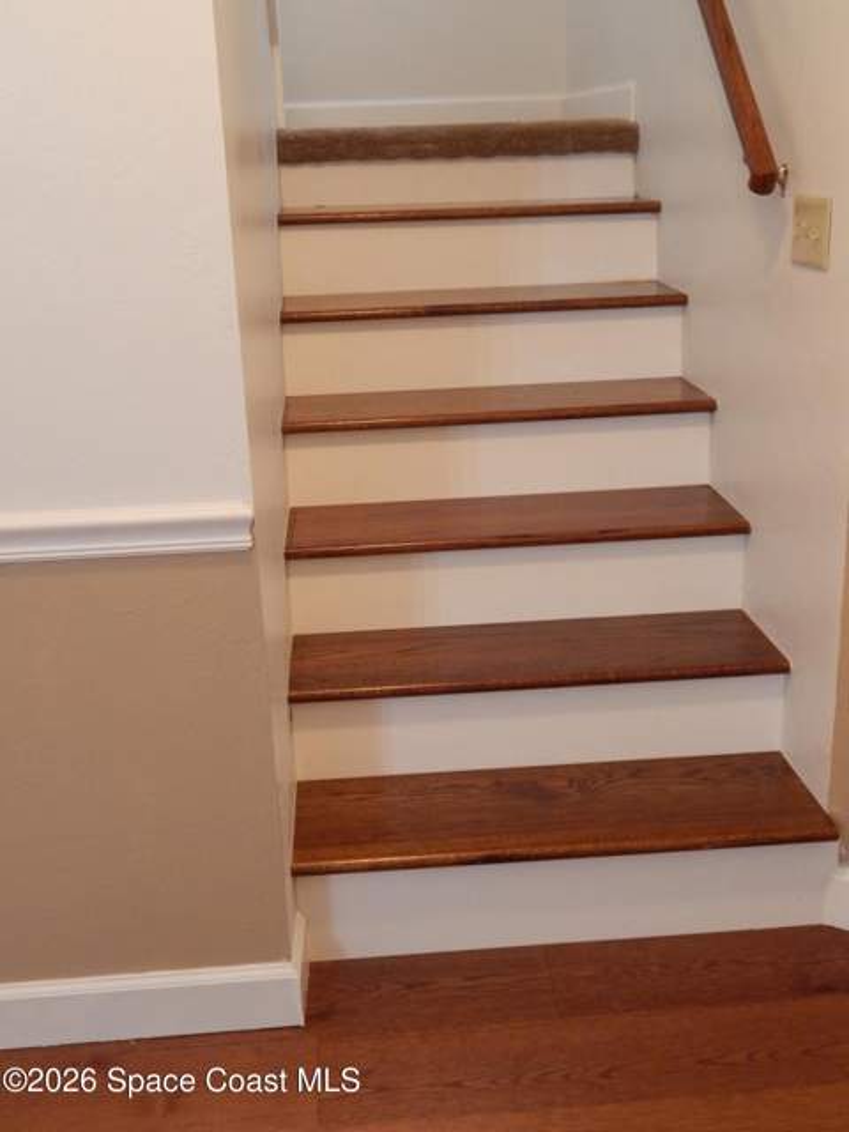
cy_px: 566
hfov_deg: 37.7
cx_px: 424
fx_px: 1243
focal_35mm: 38
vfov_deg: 49.0
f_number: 3.4
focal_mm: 6.8
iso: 400
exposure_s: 1/25
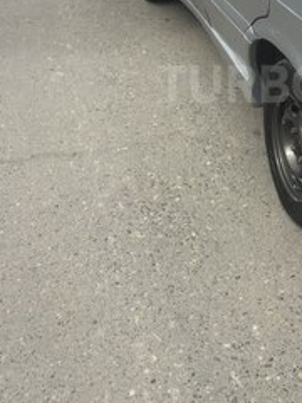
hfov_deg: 23.6
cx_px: 287
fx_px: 698
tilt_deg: -22.8
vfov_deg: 31.4
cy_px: 84
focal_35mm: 60
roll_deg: -1.3
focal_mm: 4.15
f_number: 2.2
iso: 32
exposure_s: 1/1364
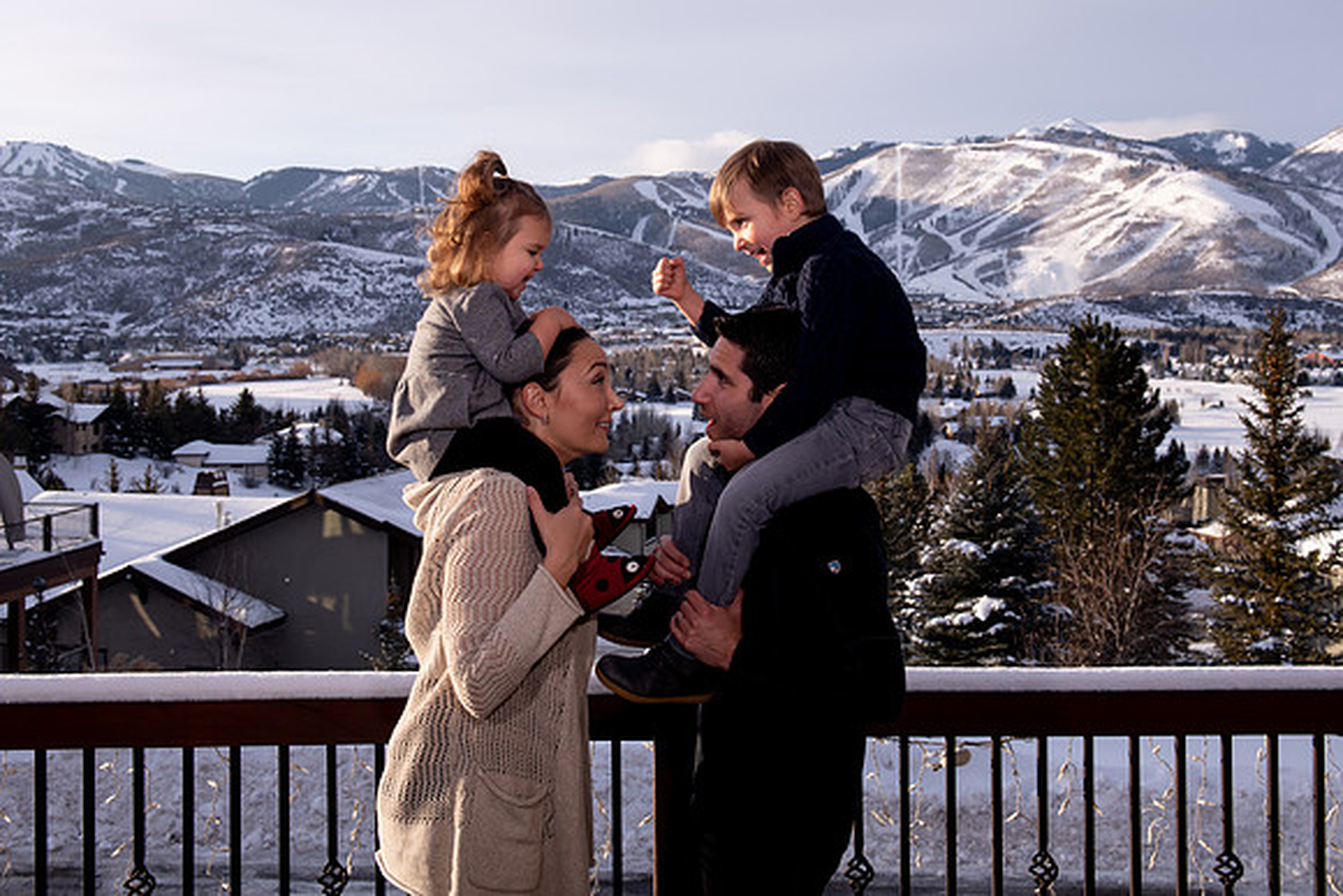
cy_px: 321
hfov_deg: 43.3
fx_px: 1691
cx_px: 672
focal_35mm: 45
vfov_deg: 29.5
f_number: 8
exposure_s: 1/250
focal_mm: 35
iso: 100
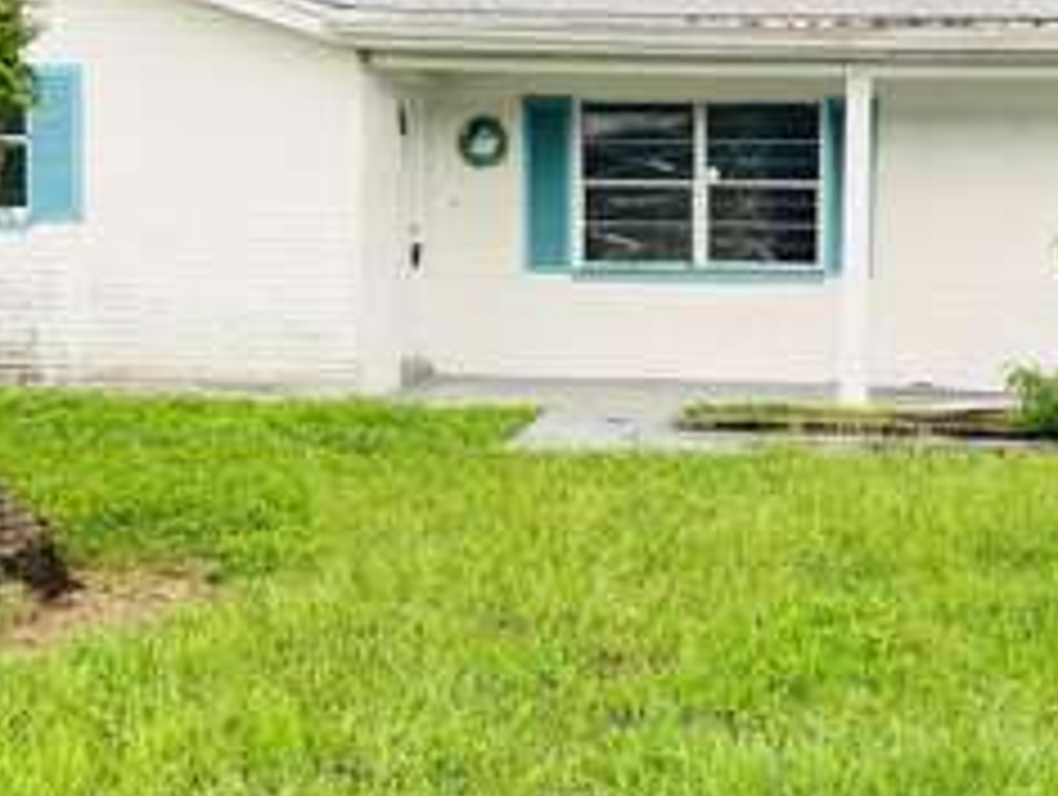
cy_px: 333
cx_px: 752
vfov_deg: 27.6
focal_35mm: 53
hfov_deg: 35.6
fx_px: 1622
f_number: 1.5
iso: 50
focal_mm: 5.7
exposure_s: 1/526
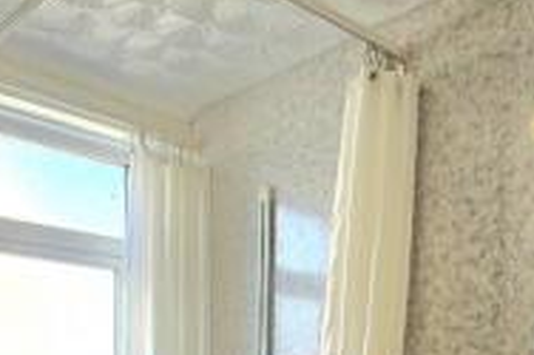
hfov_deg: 45.5
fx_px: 622
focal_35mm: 42
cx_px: 166
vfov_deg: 26.6
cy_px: 470
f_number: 2.2
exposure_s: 1/50
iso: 50
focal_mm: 2.2
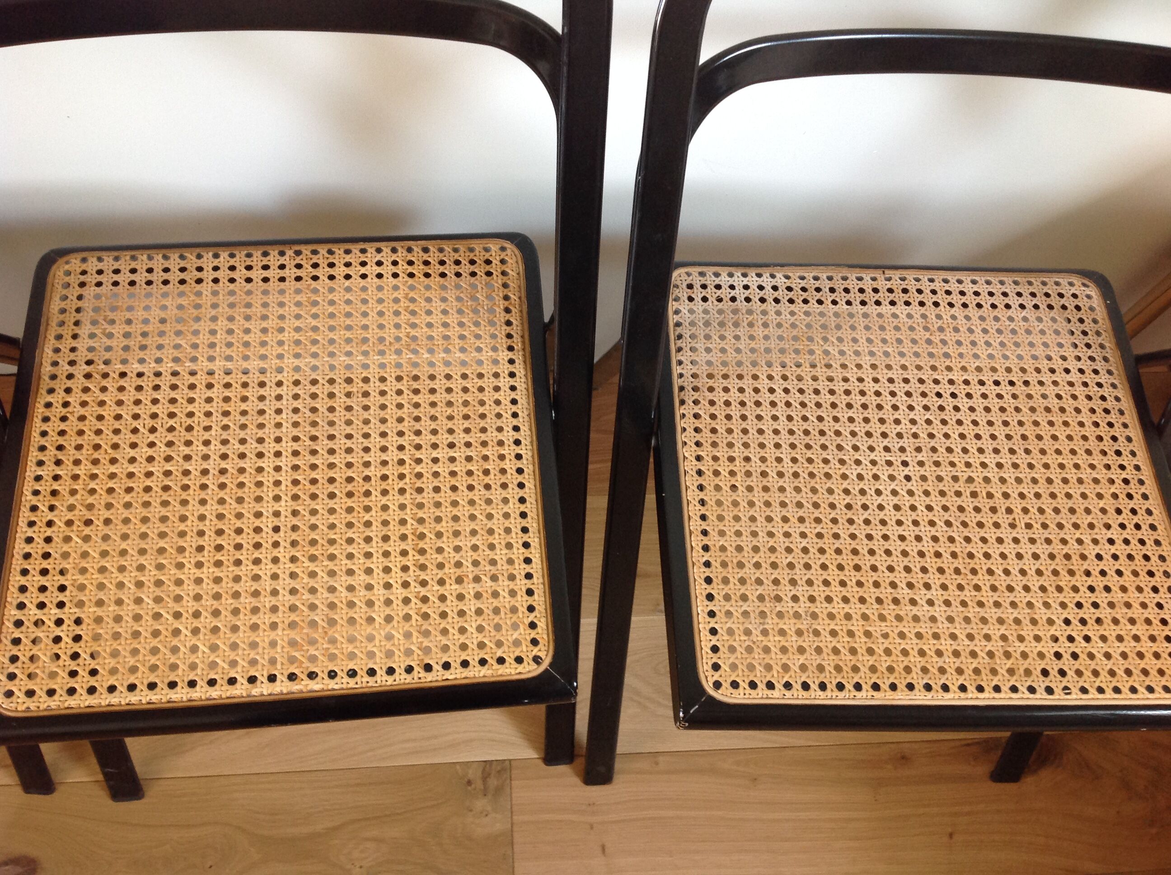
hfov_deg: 52.7
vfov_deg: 40.6
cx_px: 586
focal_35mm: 35
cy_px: 438
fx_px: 1182
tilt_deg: -66.2
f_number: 2.4
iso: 100
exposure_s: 1/15
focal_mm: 4.28
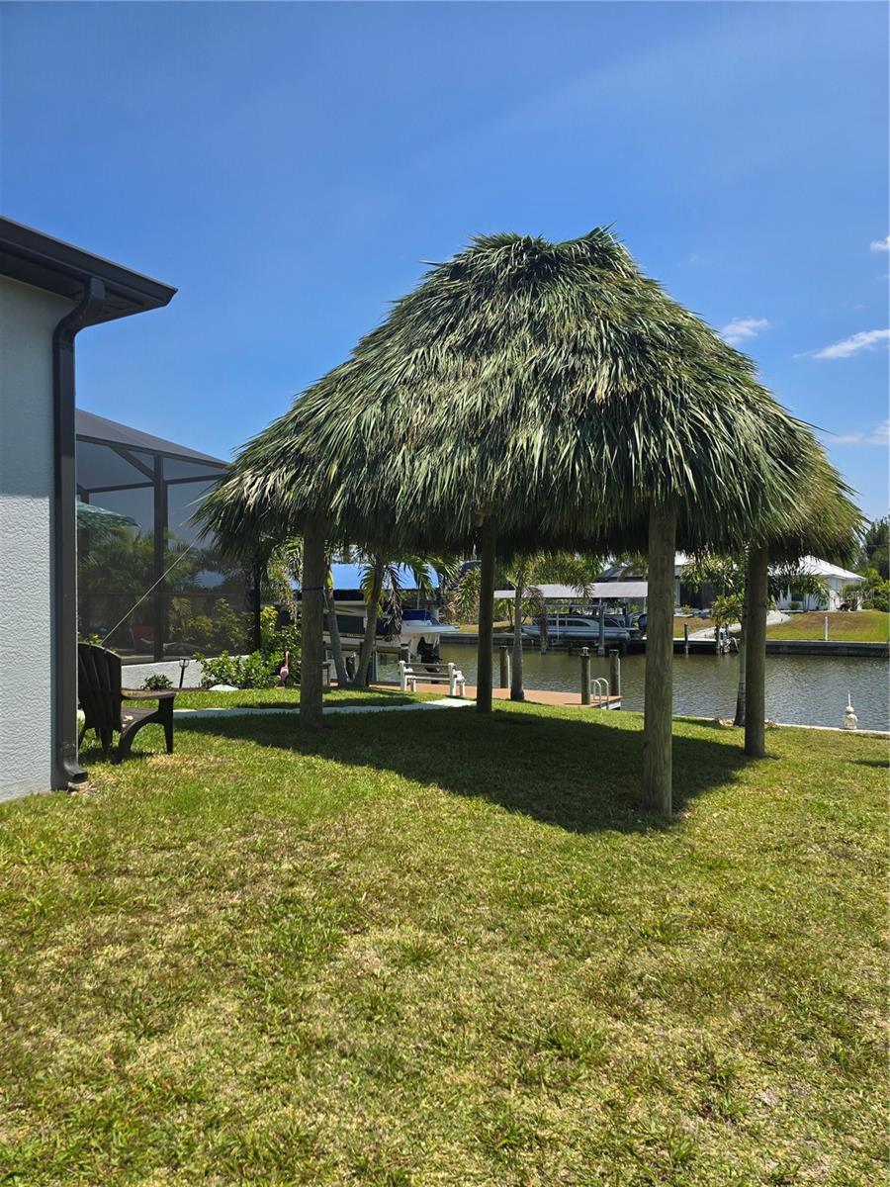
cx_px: 445
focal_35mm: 23
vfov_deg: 73.9
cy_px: 594
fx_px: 788
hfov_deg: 58.9
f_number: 1.7
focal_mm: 6.3
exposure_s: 1/885
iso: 12
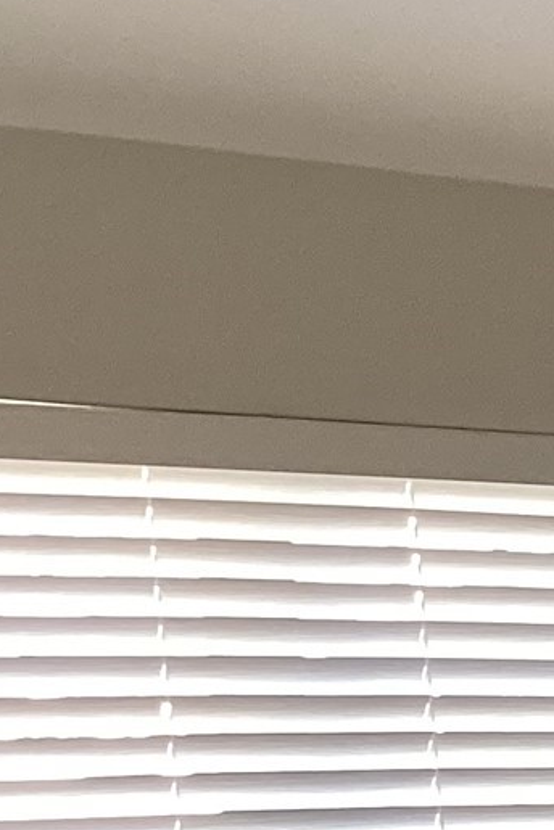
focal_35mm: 128
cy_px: 1095
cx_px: 1639
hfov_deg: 8.9
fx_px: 2954
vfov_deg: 15.2
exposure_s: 1/60
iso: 125
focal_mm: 3.3
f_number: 2.4
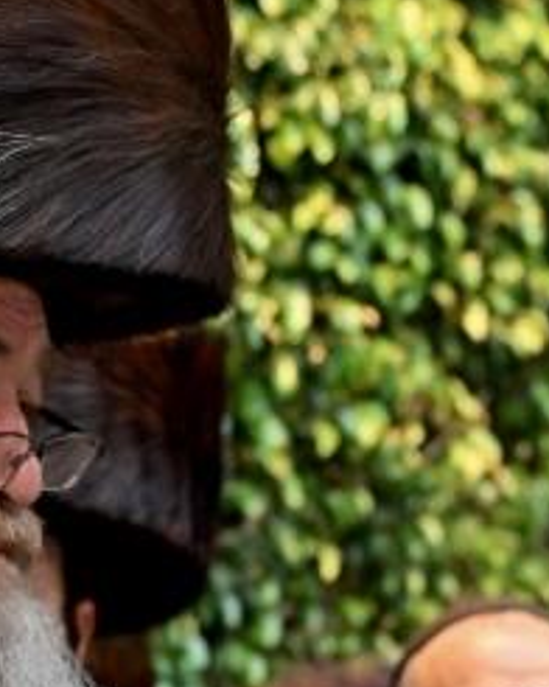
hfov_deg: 8.1
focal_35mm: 188
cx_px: 760
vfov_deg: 10.1
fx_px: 3818
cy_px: 883
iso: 640
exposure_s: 1/160
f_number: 4
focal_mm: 48
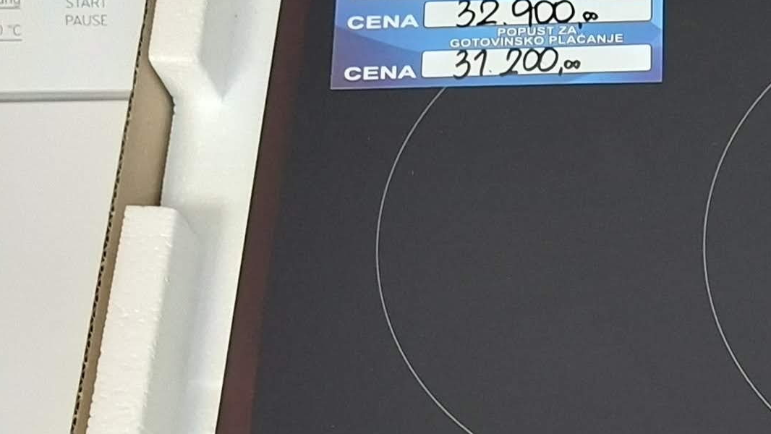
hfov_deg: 19.9
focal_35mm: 94
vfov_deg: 12.0
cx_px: 1120
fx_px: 1922
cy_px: 757
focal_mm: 5.54
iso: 400
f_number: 1.8
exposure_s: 1/33
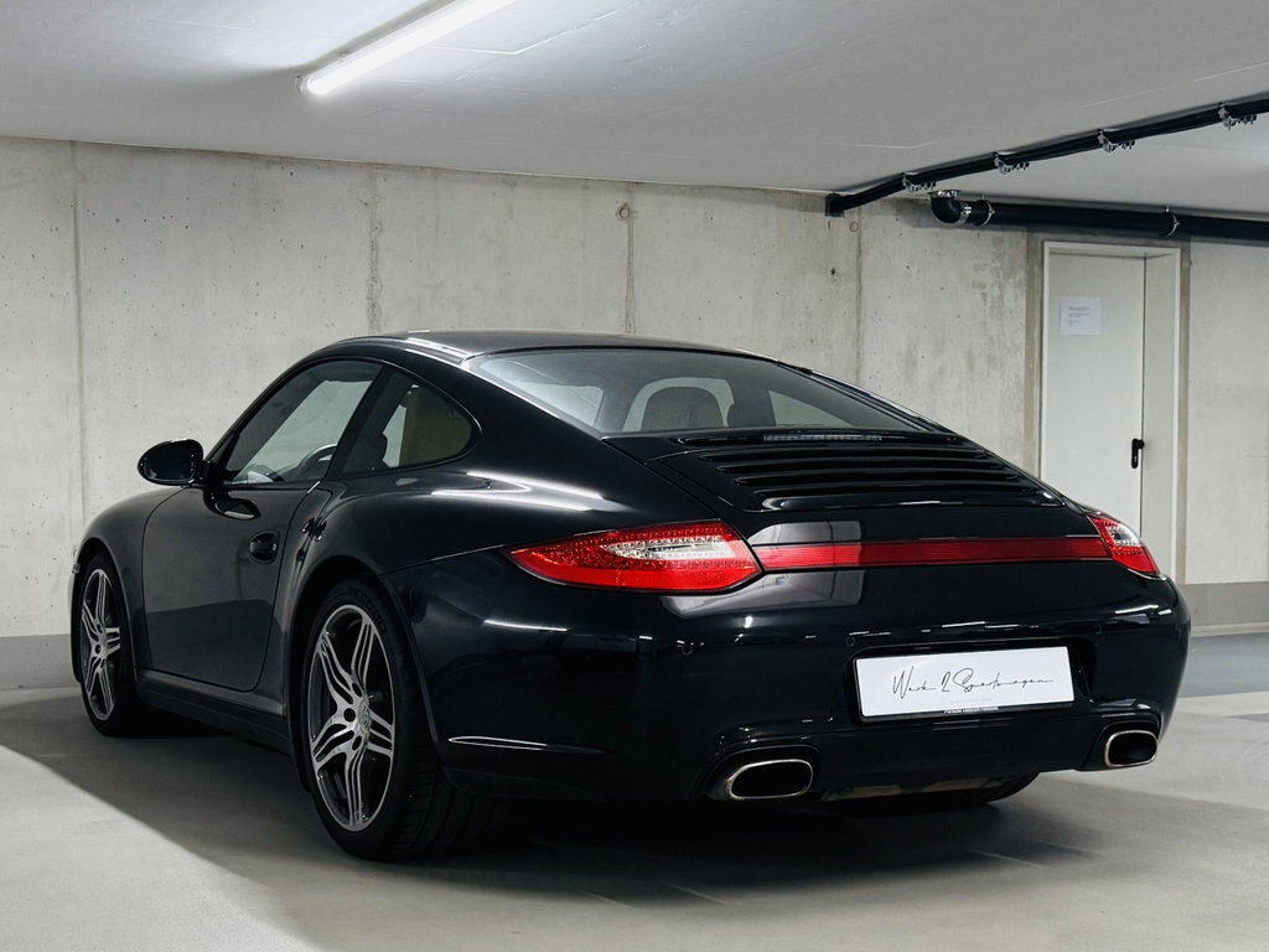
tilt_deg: -4.1
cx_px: 634
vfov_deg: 56.8
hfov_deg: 71.6
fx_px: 880
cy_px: 476
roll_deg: +1.2
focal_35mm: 24
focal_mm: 6.76
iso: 250
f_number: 1.78
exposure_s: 1/100
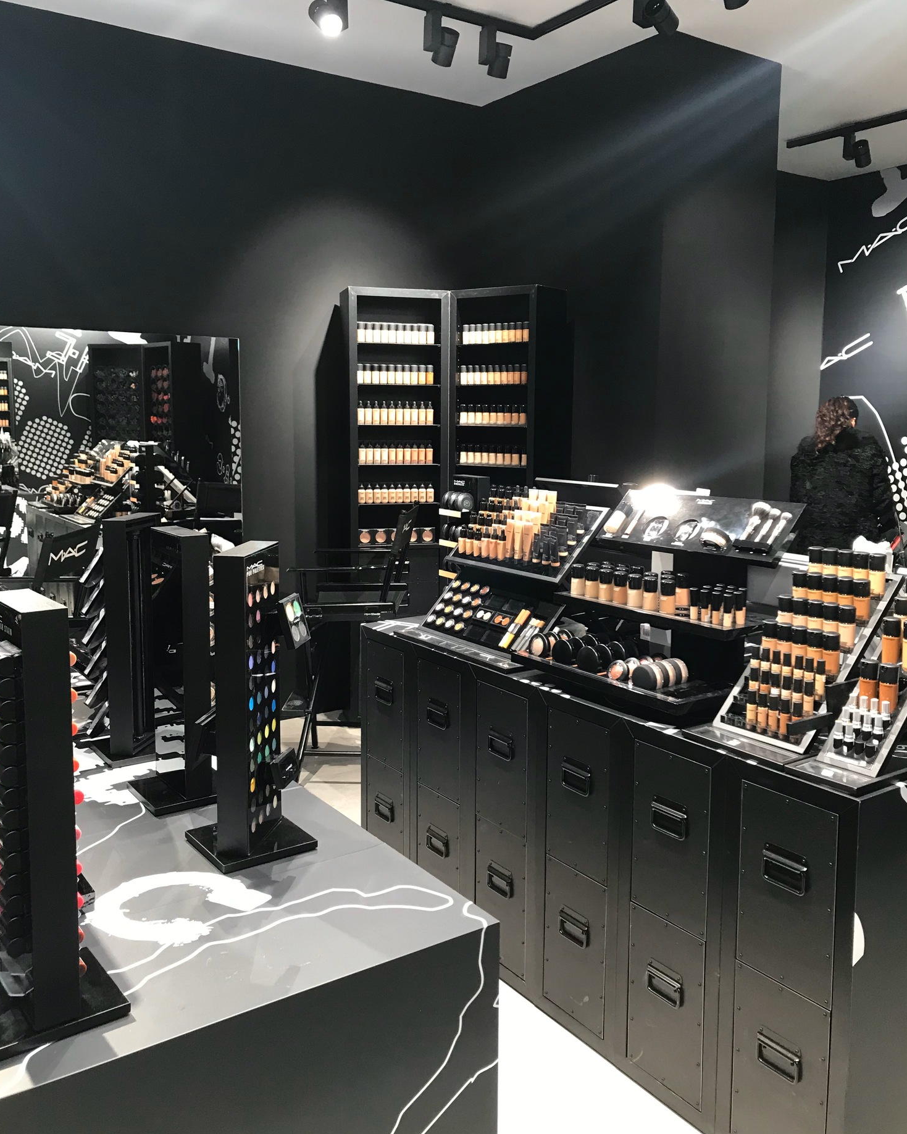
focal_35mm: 30
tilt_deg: -5.5
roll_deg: +0.0
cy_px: 533
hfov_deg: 48.5
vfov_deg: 58.7
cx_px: 459
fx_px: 1007
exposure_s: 1/20
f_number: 1.8
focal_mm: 3.99
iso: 32
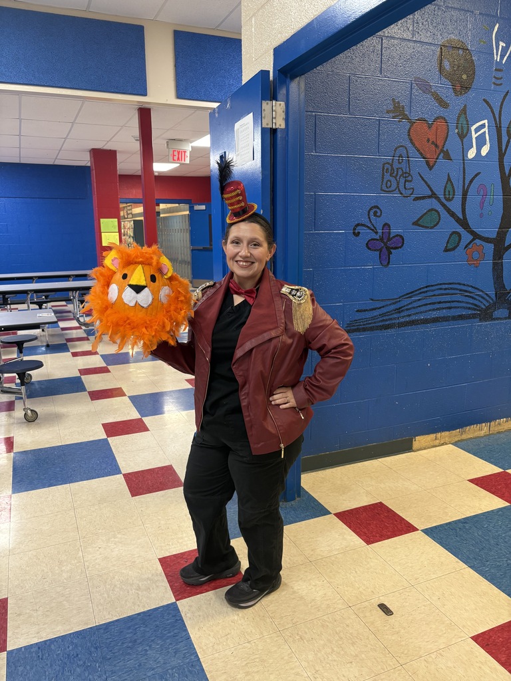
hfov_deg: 53.1
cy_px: 340
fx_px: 512
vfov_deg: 67.3
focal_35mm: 26
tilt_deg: -13.0
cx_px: 256
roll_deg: +1.5
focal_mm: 5.96
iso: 125
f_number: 1.6
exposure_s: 1/60
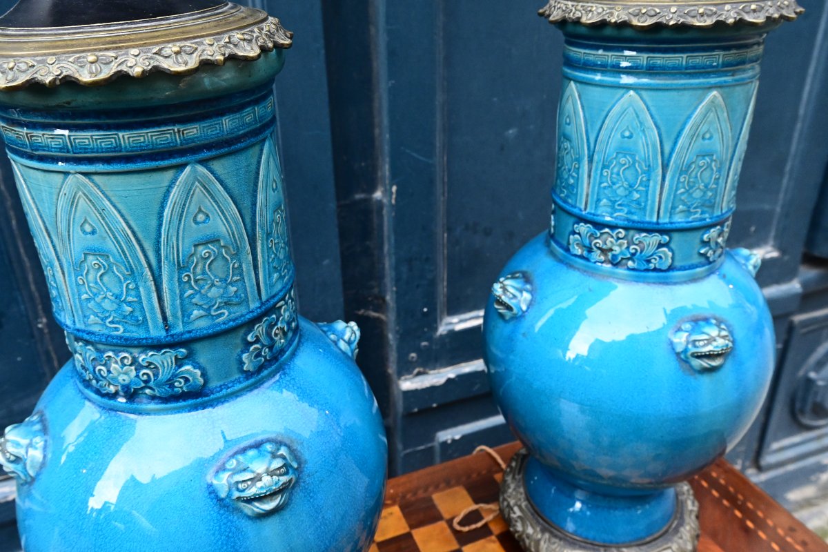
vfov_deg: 44.6
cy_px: 276
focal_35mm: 29
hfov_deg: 63.2
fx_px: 673
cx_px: 414
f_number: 8
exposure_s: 1/60
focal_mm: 19.5
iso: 2000
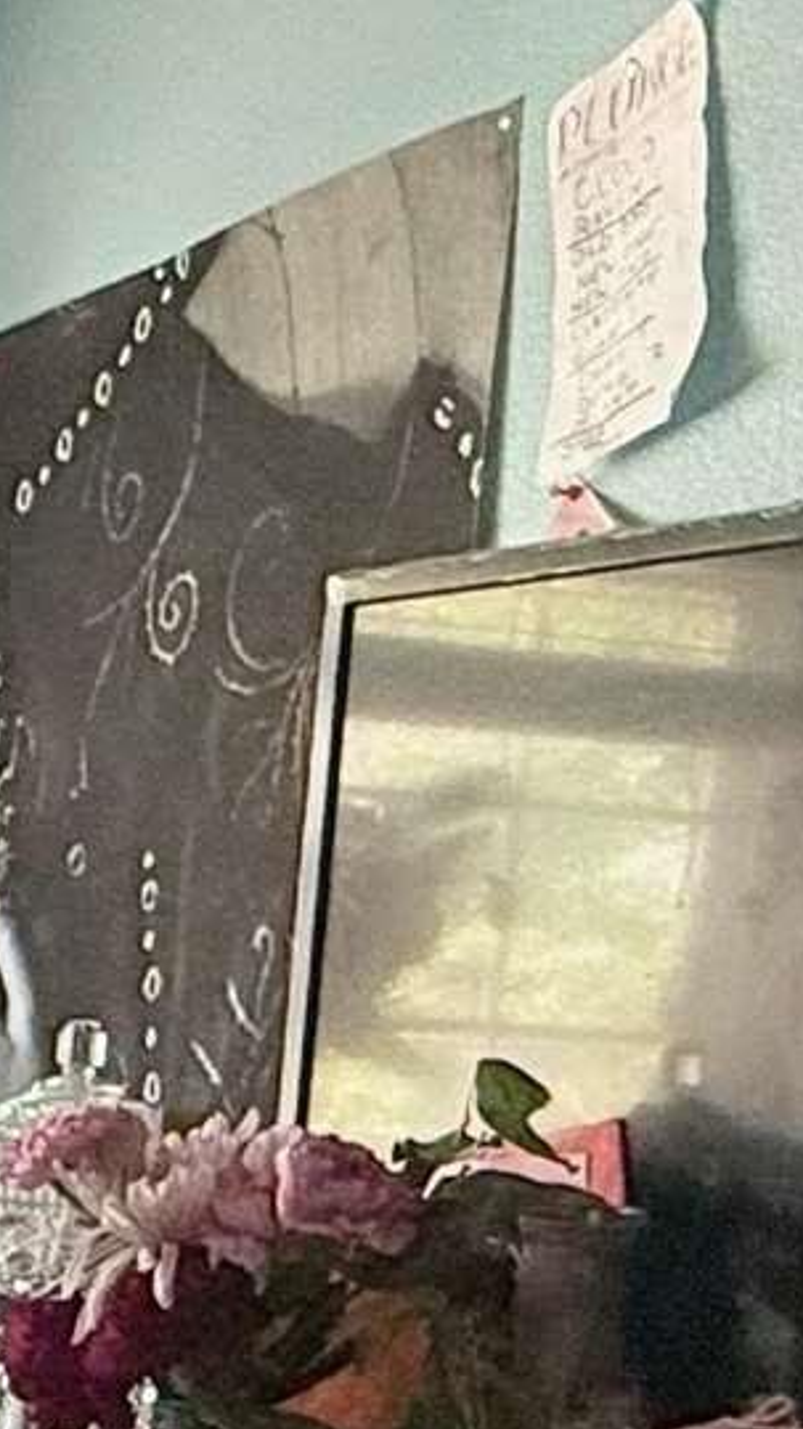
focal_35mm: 87
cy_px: 1397
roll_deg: -1.4
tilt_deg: -6.8
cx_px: -922
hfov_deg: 12.0
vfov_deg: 23.5
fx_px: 3295
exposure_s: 1/99
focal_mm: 2.22
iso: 200
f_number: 2.2
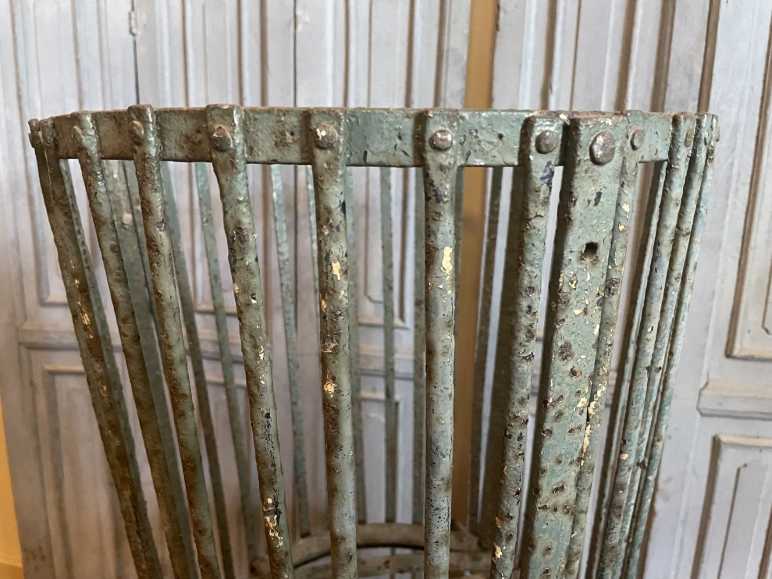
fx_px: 580
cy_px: 290
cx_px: 386
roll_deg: -1.0
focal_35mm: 26
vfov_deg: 53.1
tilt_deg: -14.5
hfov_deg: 67.3
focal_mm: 4.2
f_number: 1.6
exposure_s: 1/33
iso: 500
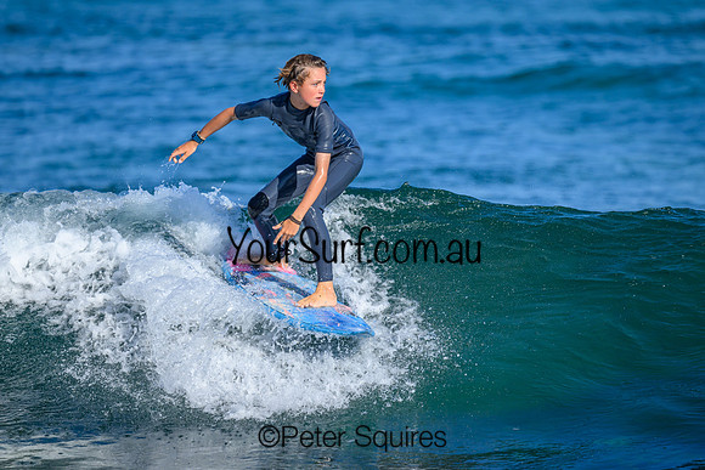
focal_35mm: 800
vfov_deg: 1.7
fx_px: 15670
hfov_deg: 2.6
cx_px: 352
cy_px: 235
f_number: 6.3
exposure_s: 1/2000
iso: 360
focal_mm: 800
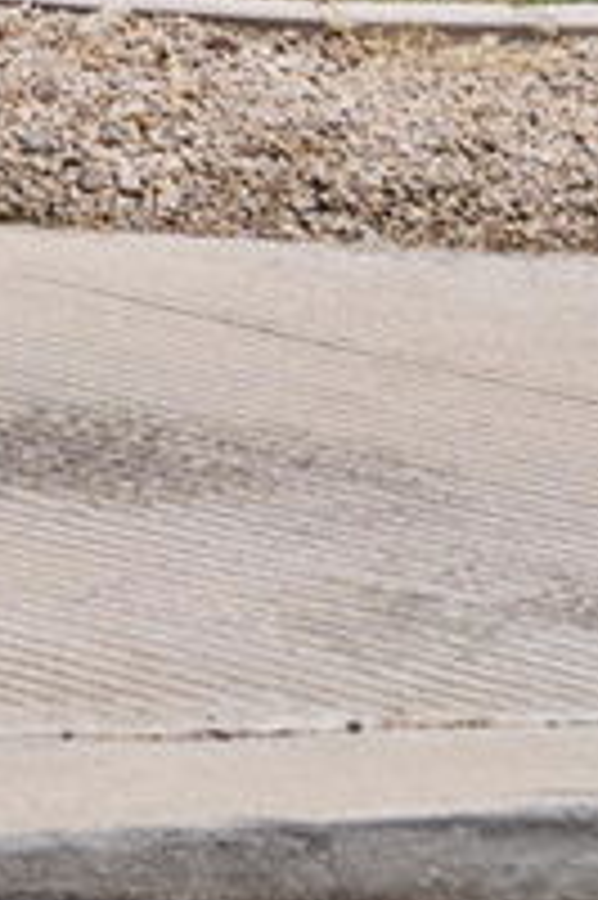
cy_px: -1310
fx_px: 5591
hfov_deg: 5.2
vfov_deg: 8.4
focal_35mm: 224
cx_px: -1992
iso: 250
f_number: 9
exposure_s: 1/640
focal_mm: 28
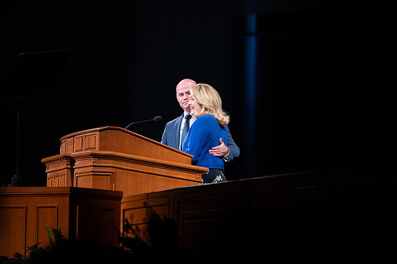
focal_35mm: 200
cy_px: 132
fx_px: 2204
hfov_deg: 10.3
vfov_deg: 6.9
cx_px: 198
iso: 1250
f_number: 2.8
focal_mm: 200
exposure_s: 1/250
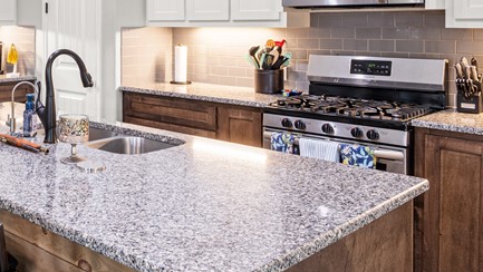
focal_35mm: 42
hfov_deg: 43.4
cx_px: 33
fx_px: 538
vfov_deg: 27.3
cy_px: 26
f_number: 8
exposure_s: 1/5
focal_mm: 11
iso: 400
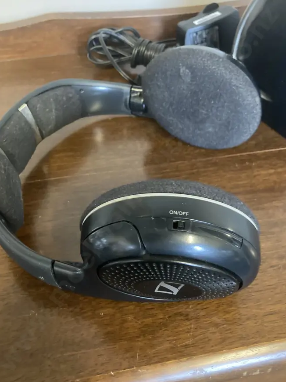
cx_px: 139
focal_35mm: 33
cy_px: 190
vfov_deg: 55.3
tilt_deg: -46.1
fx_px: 363
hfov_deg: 43.0
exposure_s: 1/30
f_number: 1.8
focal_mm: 3.99
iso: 500
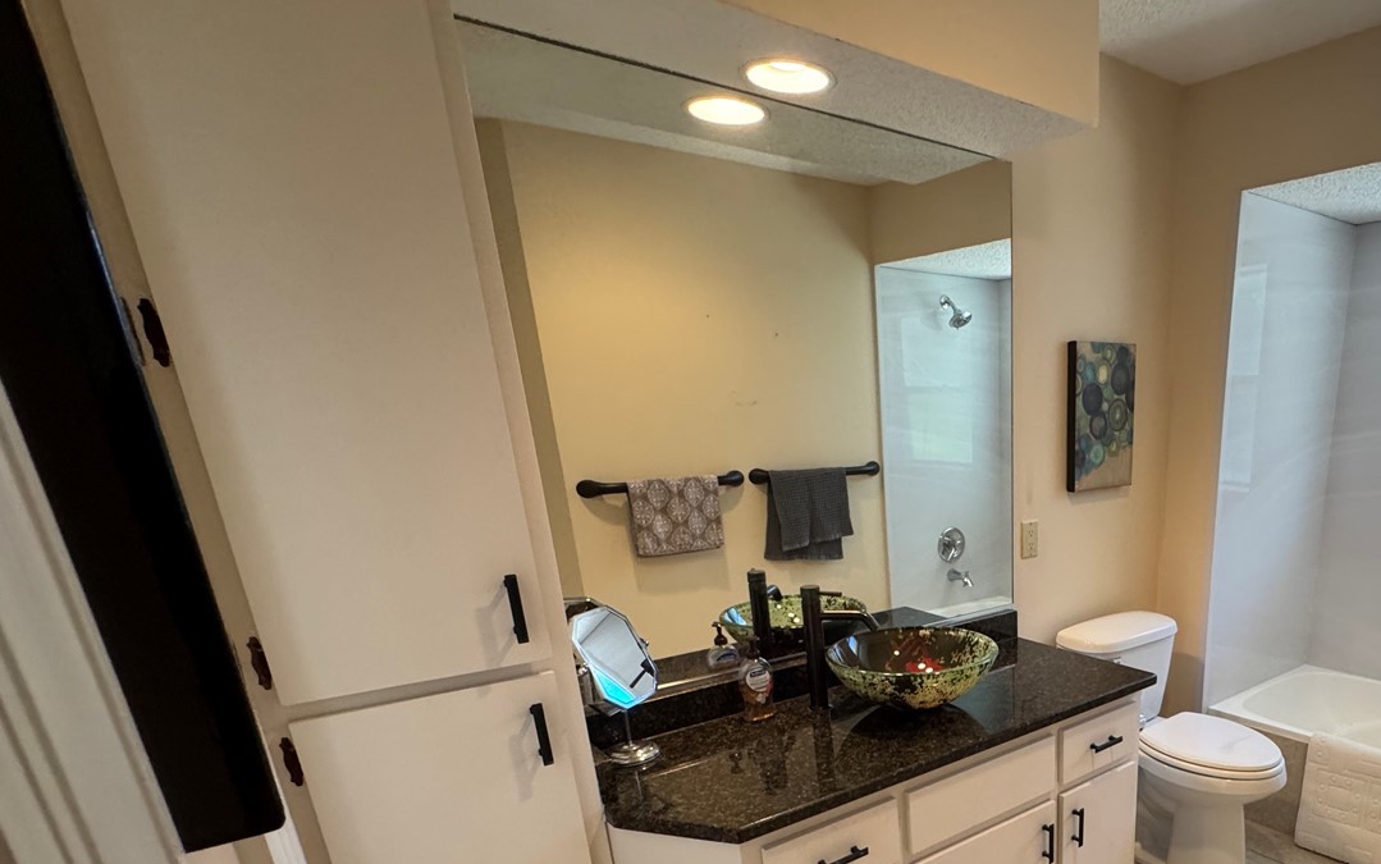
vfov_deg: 51.8
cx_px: 1003
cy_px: 685
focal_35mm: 22
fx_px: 828
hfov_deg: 75.0
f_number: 2.2
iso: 320
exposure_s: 1/120
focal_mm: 2.22
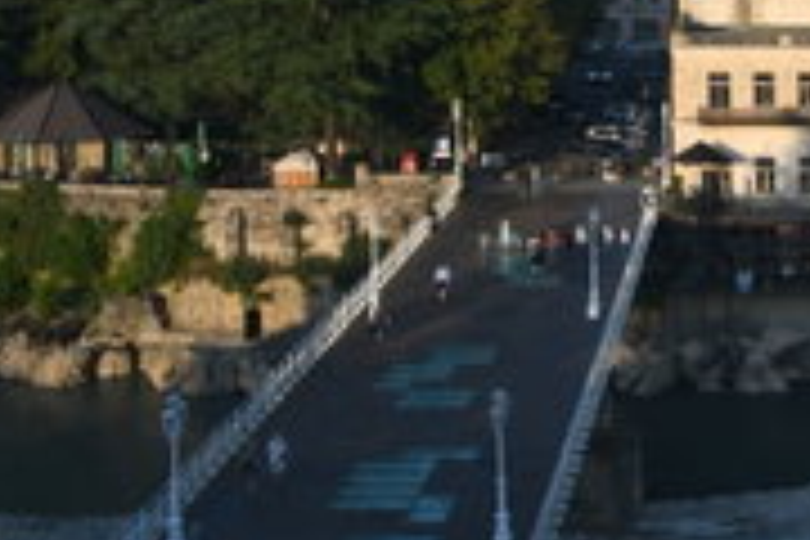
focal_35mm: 82
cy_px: 209
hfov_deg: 23.7
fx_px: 1845
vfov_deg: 16.6
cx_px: 806
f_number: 8
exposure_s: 1/40
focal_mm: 25
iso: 100
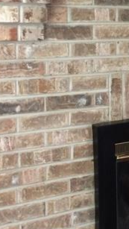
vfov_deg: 26.6
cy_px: 68
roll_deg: +1.8
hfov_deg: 15.0
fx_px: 480
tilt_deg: -4.6
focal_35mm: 79
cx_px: 135
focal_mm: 4.15
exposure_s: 1/30
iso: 160
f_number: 2.2
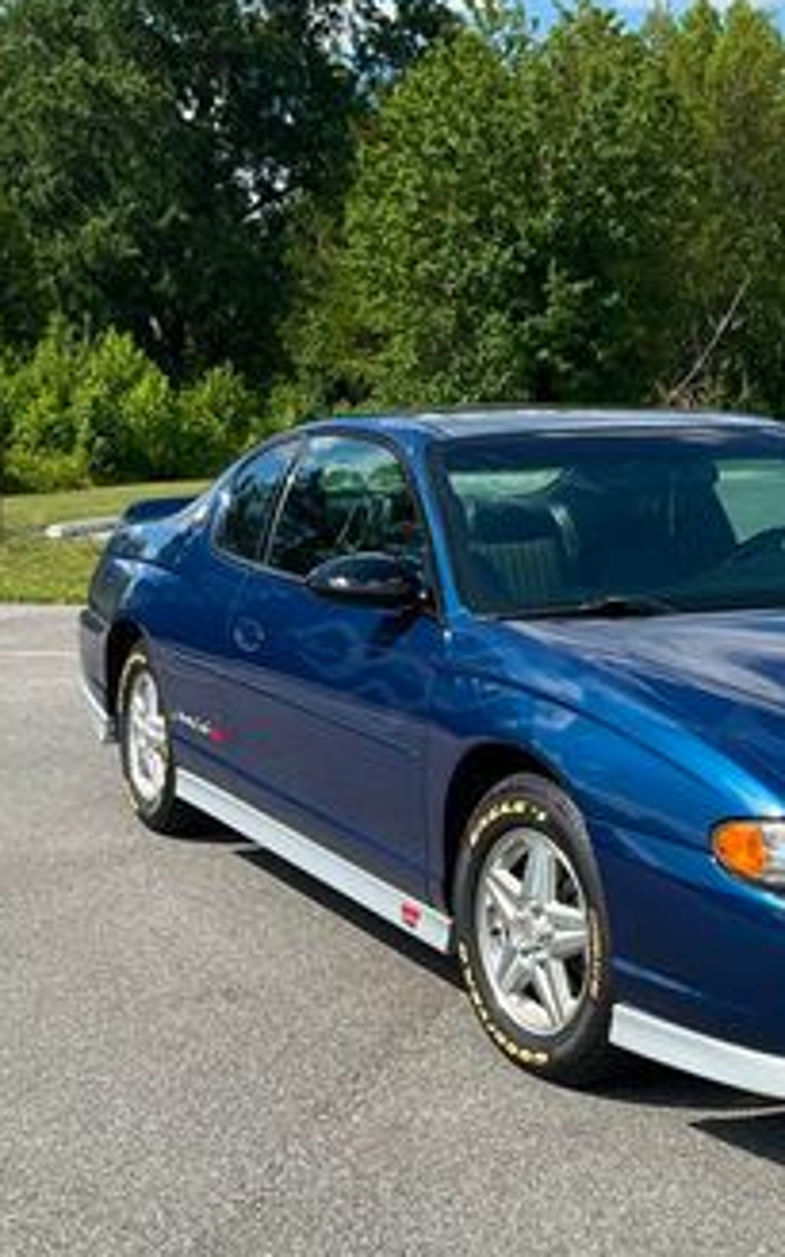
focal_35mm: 60
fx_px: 2054
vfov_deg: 33.7
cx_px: 394
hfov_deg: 21.6
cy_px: 832
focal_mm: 3
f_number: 1.8
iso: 25
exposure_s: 1/1786
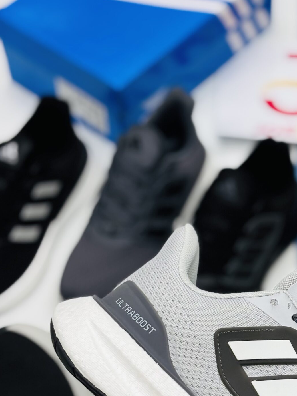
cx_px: 272
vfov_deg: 20.2
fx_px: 1098
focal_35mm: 96
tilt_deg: -52.7
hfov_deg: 15.2
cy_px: 314
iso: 32
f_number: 1.6
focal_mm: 5.96
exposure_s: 1/183
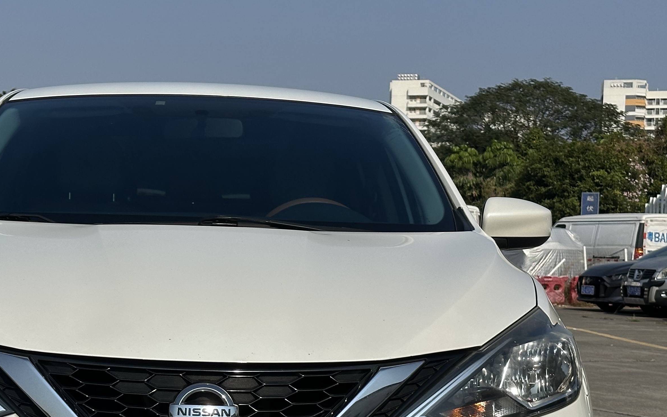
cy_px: 327
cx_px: 197
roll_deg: -1.6
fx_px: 1582
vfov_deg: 14.9
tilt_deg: -3.5
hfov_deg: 23.6
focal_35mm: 87
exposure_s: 1/10870
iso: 64
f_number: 1.78
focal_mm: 6.86
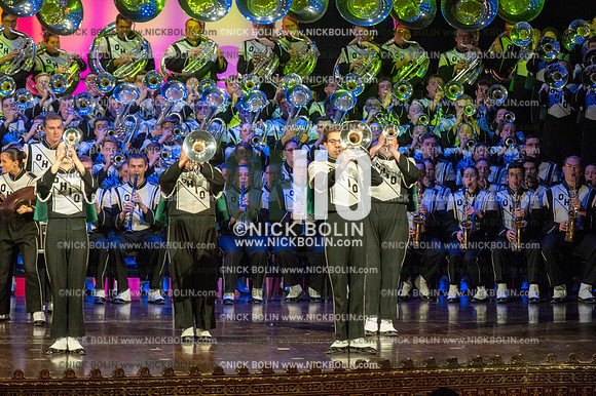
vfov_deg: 6.2
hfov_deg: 9.4
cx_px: 298
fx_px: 3640
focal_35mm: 220
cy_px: 198
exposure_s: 1/200
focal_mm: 220
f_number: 5.6
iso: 8000
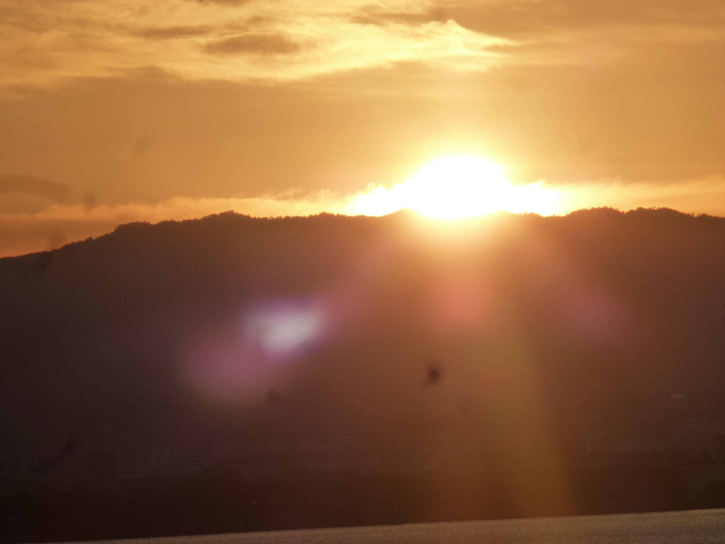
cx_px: 362
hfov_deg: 5.2
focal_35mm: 384
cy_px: 272
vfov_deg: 3.9
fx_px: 8043
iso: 160
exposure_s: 1/1600
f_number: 5.9
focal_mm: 68.8
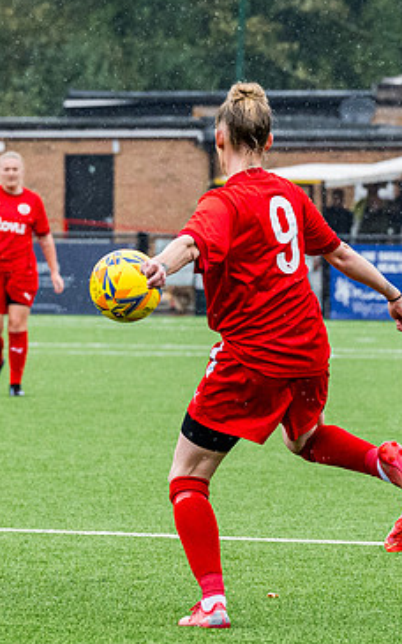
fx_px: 6155
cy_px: 357
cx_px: 216
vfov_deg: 6.0
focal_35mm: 351
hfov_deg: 3.7
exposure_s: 1/1250
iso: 1250
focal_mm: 93
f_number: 4
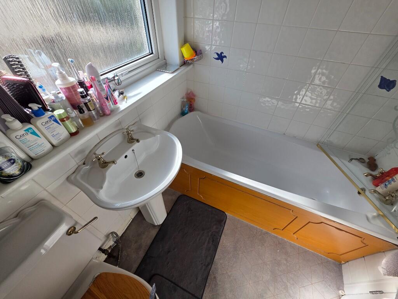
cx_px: 199
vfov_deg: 89.9
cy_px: 150
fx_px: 149
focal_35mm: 13
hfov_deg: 106.2
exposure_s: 1/373
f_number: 1.9
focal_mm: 2.2
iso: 40
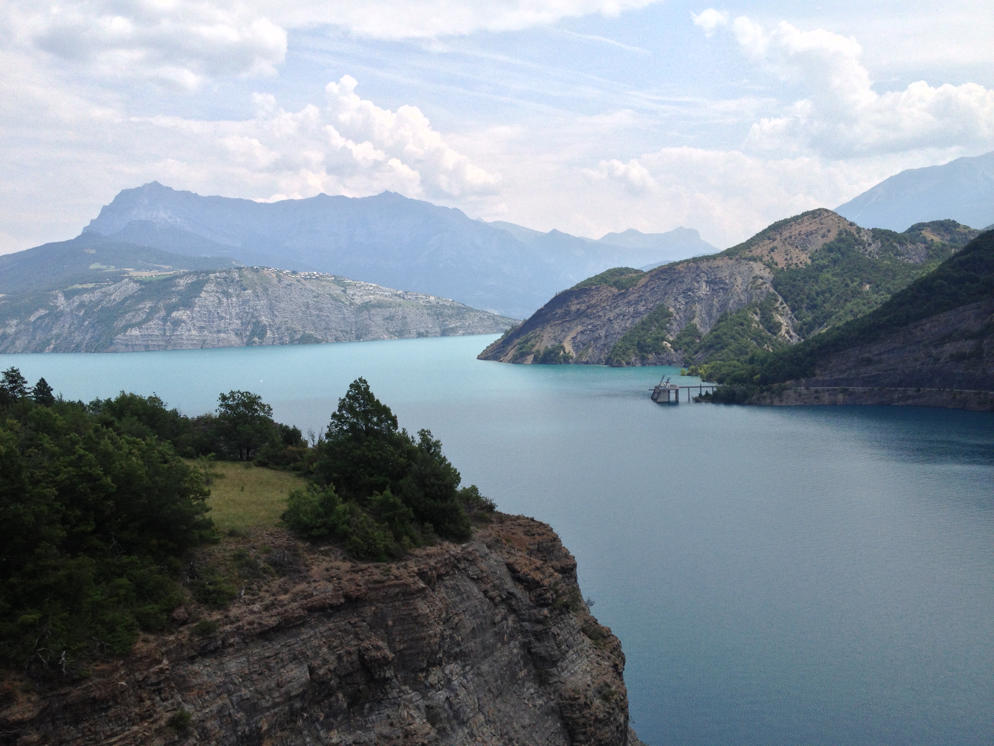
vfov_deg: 40.7
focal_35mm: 35
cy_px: 373
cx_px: 497
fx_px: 1005
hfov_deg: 52.6
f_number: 2.4
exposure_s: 1/1972
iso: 50
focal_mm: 4.28
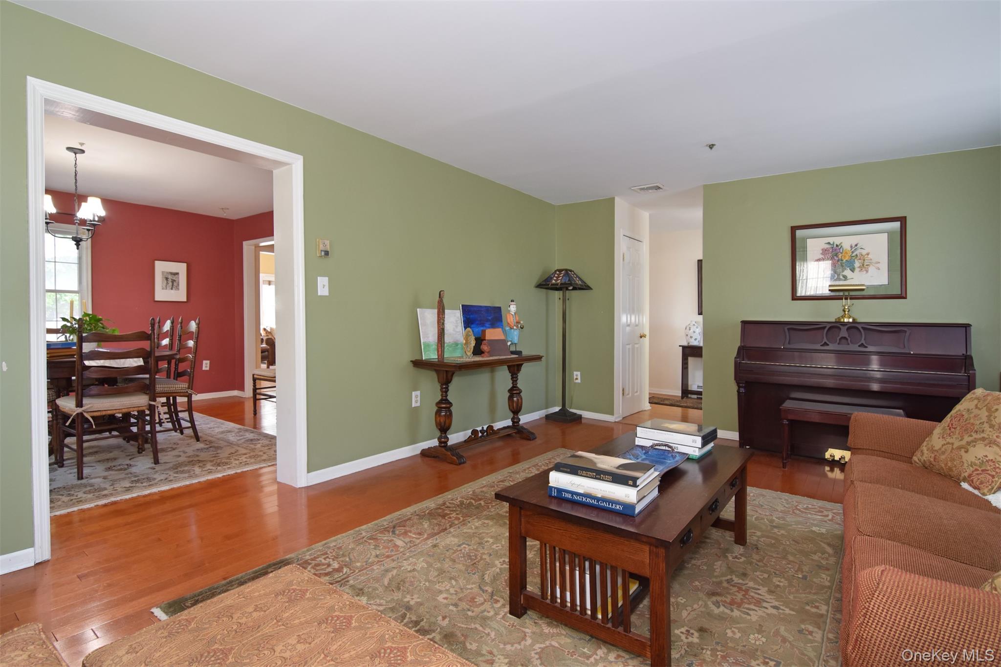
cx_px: 500
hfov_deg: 95.0
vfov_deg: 72.0
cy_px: 334
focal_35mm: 16
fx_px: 459
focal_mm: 11
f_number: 8
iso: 640
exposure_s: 1/25
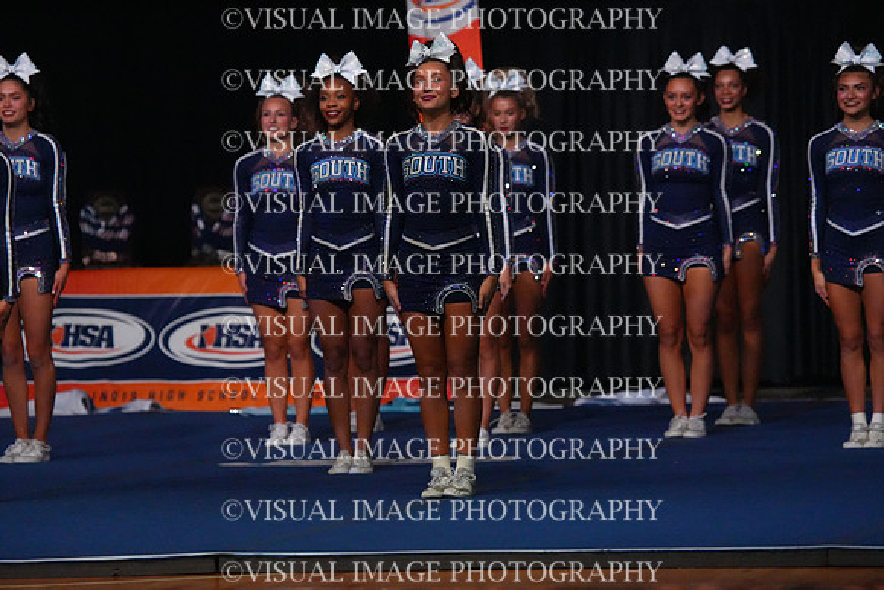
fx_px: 5403
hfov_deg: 9.4
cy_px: 295
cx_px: 442
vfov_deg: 6.2
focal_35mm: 220
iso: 16000
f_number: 5.6
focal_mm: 220
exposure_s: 1/1250
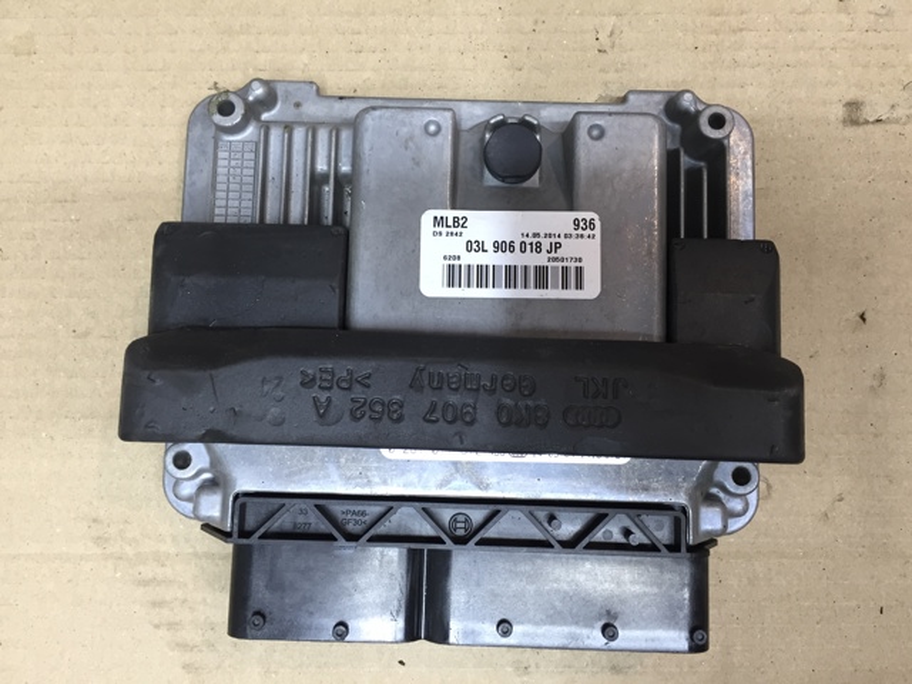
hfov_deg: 61.7
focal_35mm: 29
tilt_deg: -84.6
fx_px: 764
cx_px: 456
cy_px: 342
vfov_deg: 48.2
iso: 80
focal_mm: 4.15
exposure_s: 1/33
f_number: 2.2
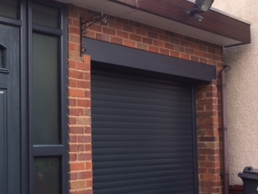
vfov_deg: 26.0
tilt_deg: +2.4
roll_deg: +1.7
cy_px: 125
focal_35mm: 56
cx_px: 14
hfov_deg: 32.2
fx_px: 418
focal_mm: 4.15
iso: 32
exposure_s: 1/345
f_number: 2.2
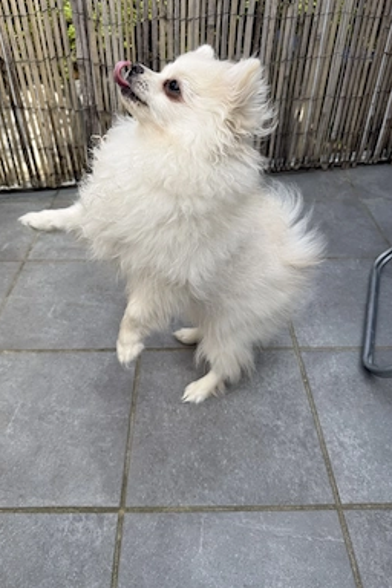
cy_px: 303
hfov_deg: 49.5
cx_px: 188
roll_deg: +0.0
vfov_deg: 69.4
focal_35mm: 26
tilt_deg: -39.3
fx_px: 425
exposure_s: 1/1250
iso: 80
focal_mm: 6.76
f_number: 1.78
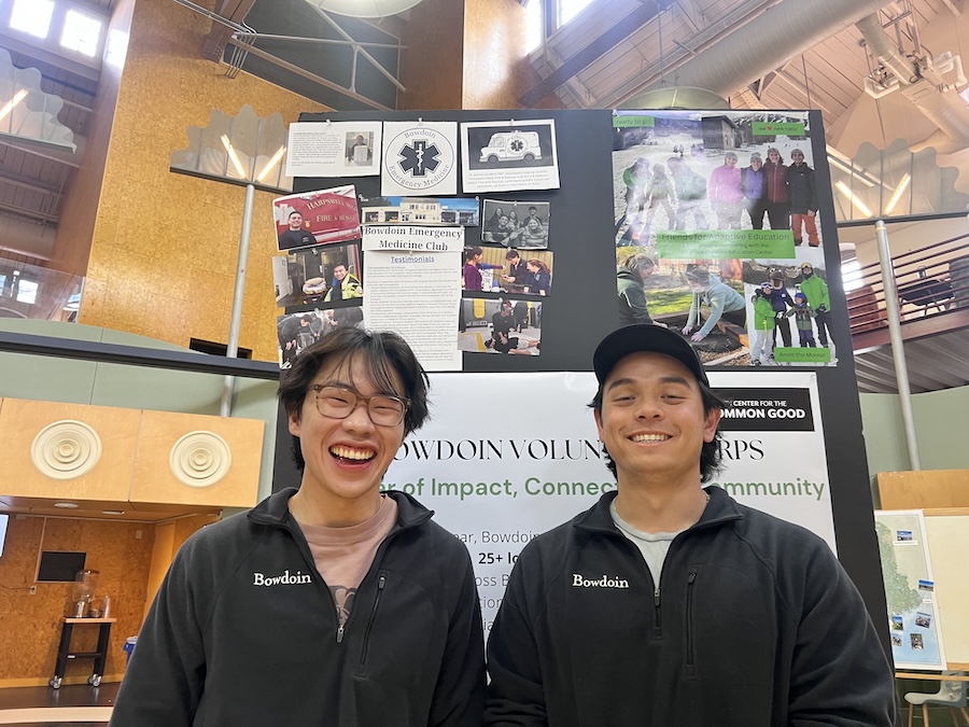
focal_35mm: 26
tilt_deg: +14.4
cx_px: 484
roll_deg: -0.9
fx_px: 728
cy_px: 364
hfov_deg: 67.3
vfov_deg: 53.1
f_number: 1.5
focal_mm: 5.7
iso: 125
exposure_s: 1/81
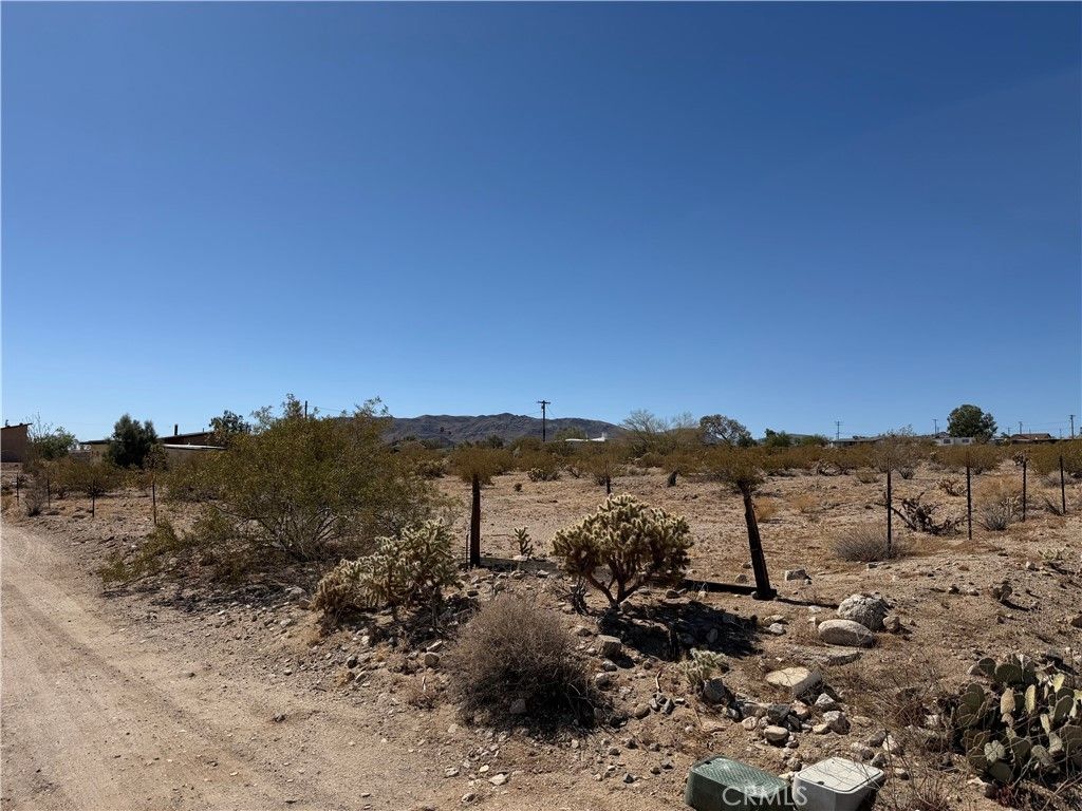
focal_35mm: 24
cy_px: 406
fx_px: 750
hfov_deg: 71.6
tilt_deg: +5.6
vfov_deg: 56.8
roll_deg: +0.1
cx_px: 541
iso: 80
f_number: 1.78
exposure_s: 1/9091
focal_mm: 6.76
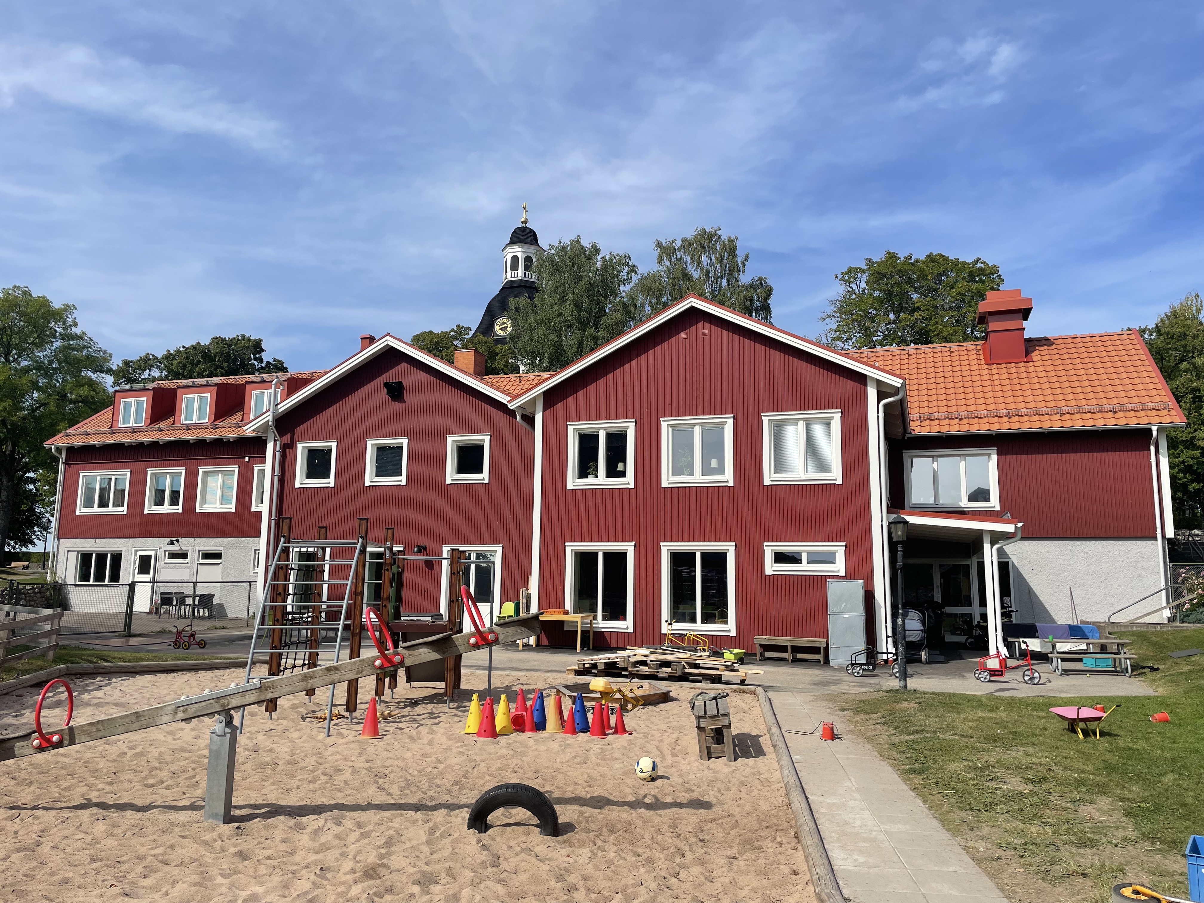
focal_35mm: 26
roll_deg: -0.2
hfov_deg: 67.3
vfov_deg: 53.1
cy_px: 452
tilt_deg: +9.4
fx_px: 904
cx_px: 602
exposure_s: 1/4132
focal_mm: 4.2
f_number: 1.6
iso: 32
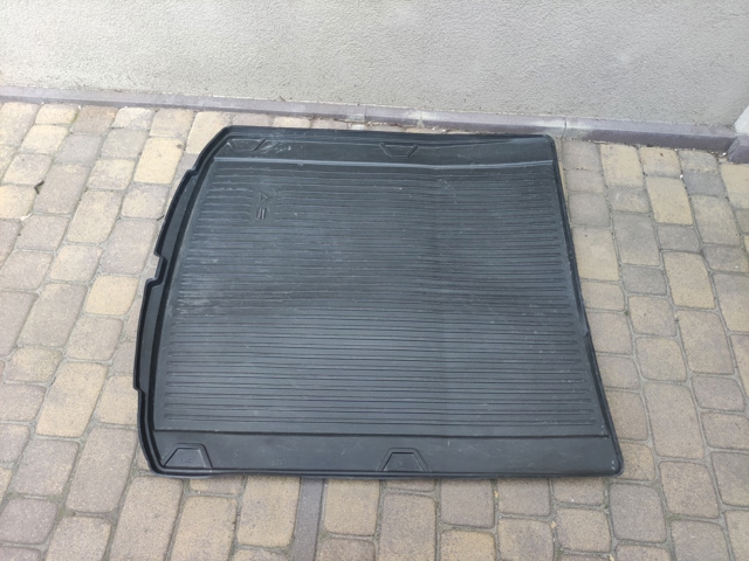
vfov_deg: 54.9
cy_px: 280
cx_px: 374
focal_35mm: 25
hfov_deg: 69.4
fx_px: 541
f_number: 1.89
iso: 112
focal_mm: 5.43
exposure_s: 1/120
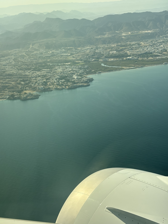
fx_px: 336
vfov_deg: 36.8
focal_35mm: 52
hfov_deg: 28.0
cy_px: 112
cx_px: 84
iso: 50
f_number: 1.6
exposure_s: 1/2865
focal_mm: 5.96
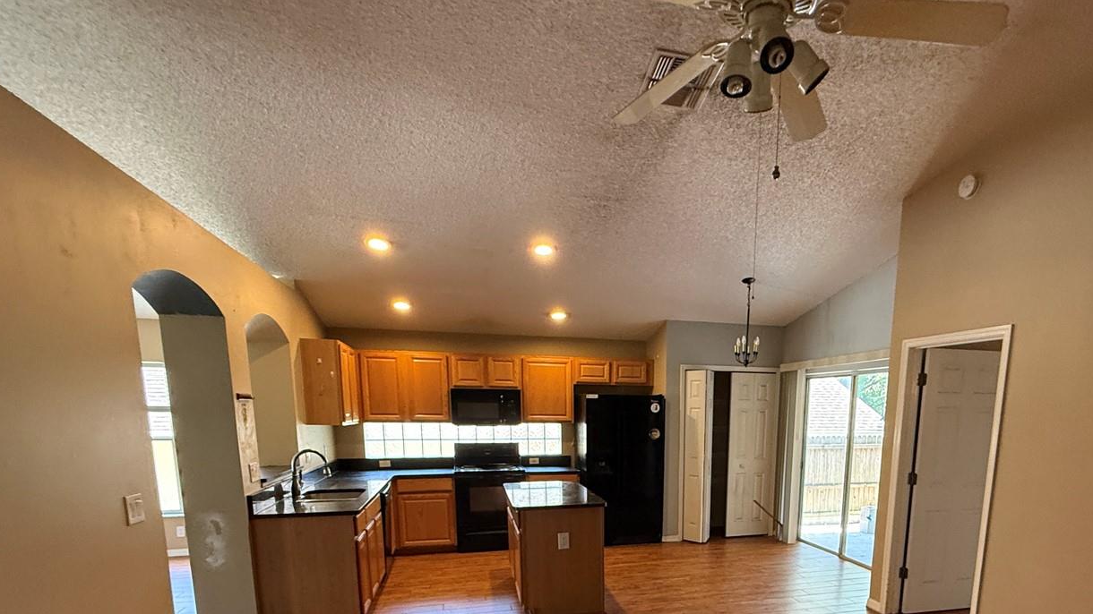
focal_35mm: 20
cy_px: 507
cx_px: 638
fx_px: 580
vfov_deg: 51.7
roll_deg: +0.5
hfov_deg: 85.9
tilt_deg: -9.7
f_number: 2.2
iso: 320
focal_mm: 2.22
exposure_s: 1/60
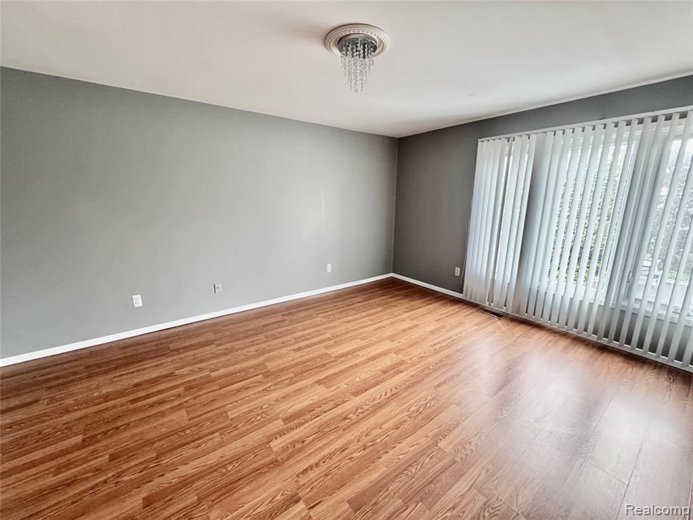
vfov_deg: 85.7
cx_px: 346
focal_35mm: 14
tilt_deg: -12.8
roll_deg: -0.5
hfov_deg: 102.1
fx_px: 280
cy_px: 260
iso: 320
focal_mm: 2.22
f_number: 2.2
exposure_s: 1/88
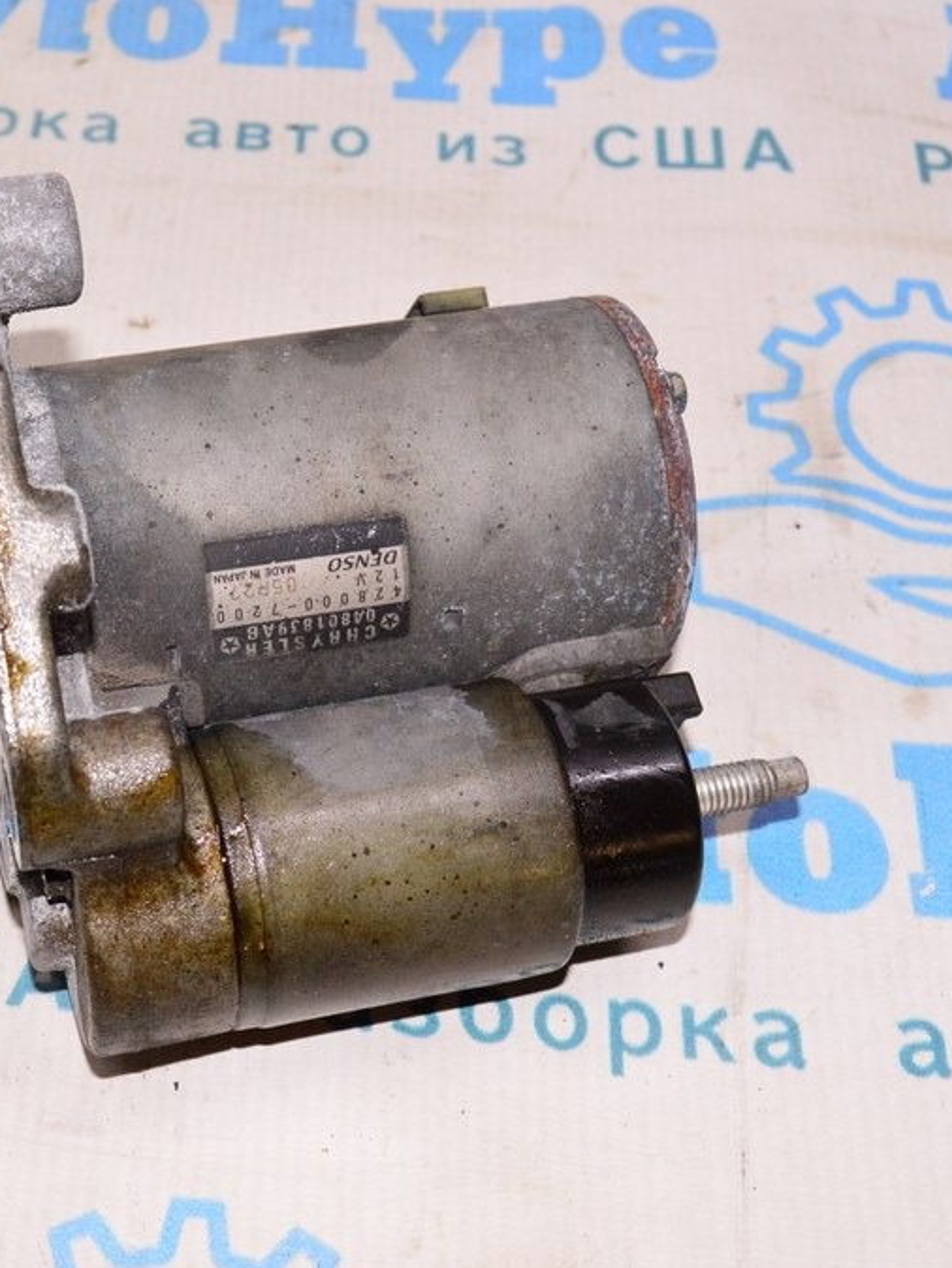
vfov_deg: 35.1
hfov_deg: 26.2
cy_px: 639
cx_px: 186
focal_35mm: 55
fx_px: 2006
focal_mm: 25
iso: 1600
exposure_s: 1/160
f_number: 8
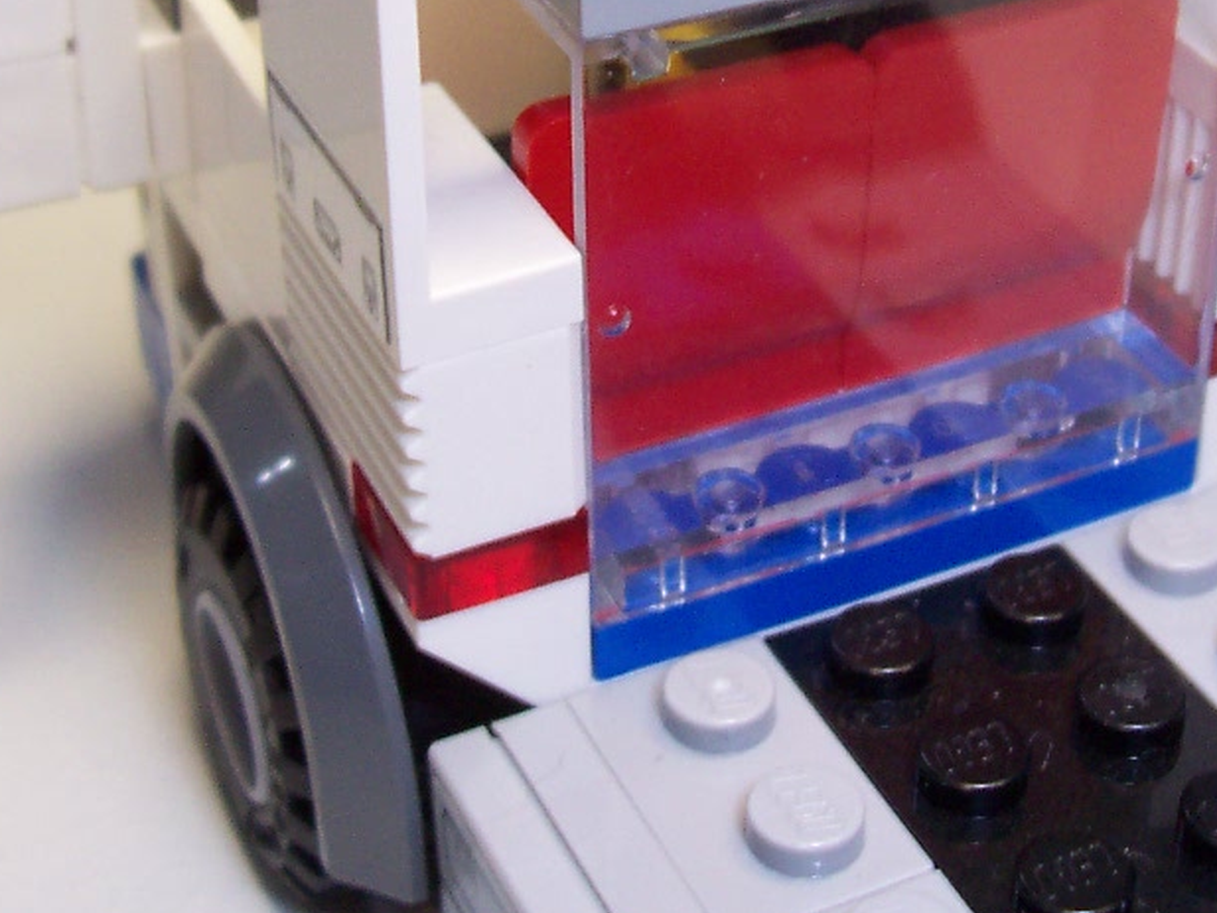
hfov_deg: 27.0
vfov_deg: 20.0
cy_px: 91
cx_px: 744
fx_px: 2532
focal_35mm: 72
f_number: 2.8
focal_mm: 5.6
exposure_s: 1/90
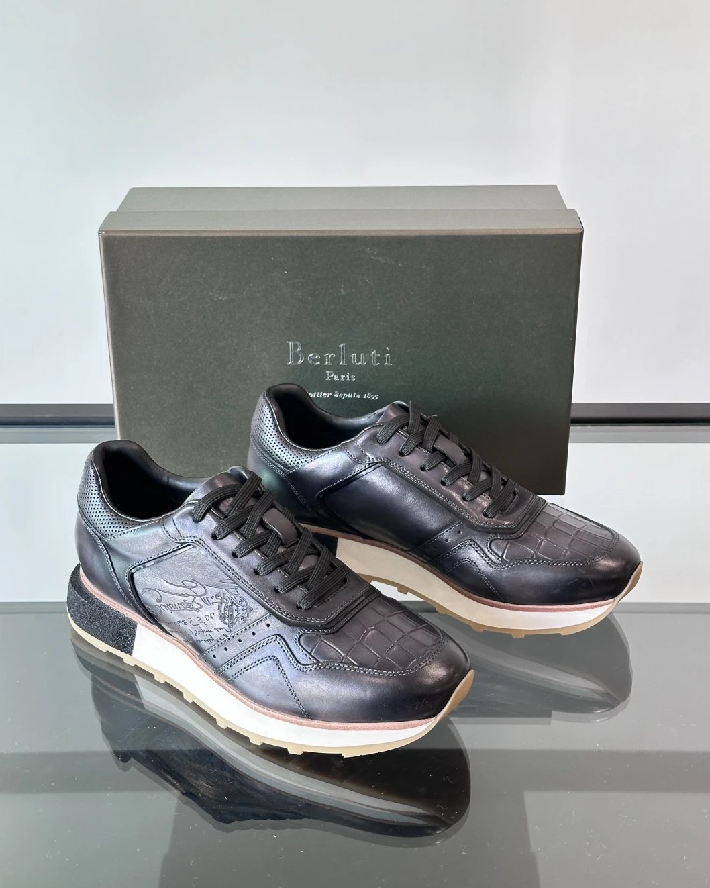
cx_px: 356
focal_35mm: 51
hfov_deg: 29.7
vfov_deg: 36.6
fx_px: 1340
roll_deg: -0.4
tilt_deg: -26.7
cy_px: 413
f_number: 1.78
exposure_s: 1/60
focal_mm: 6.86
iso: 100
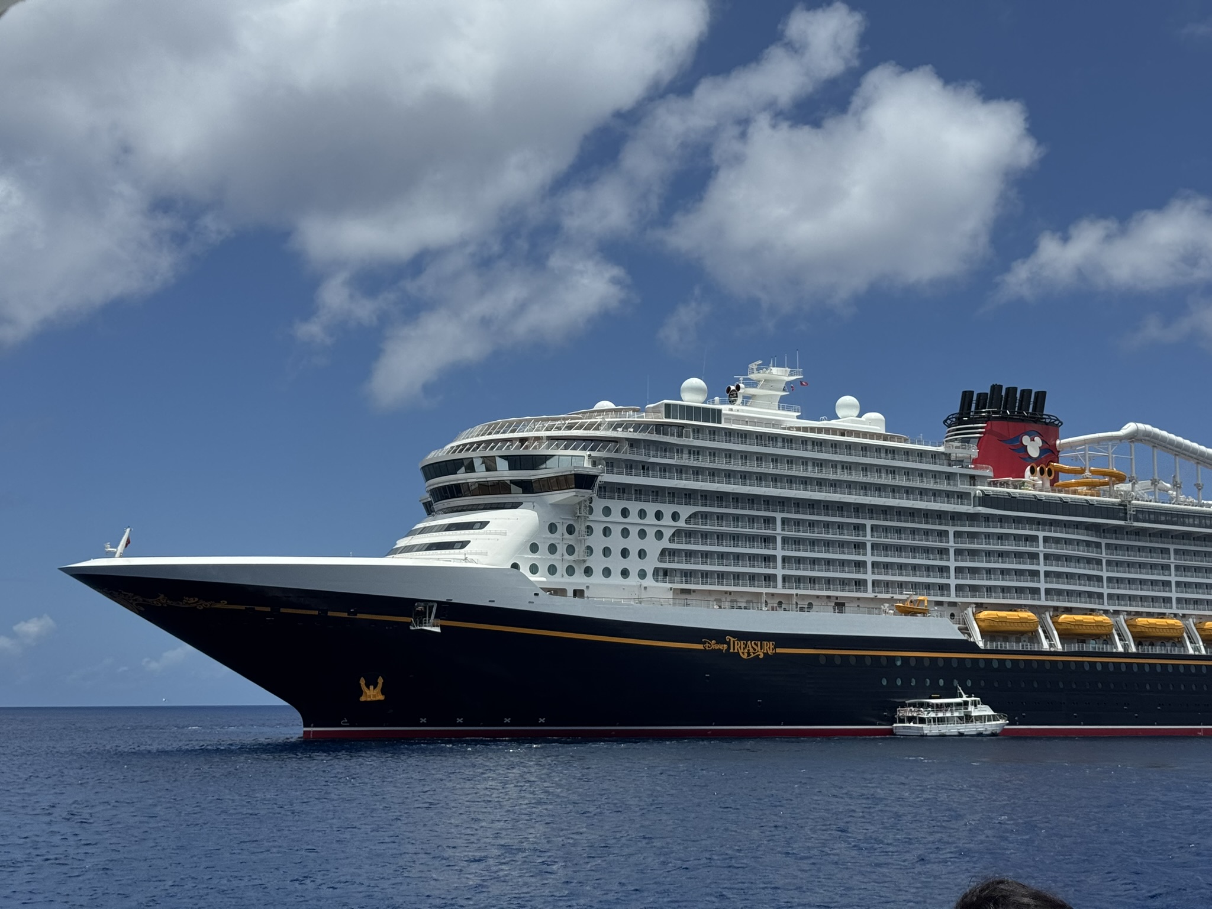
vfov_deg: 30.3
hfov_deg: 39.7
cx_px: 606
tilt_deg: +7.5
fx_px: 1681
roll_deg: +0.2
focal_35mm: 48
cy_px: 454
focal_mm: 6.76
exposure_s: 1/10526
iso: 64
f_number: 1.78
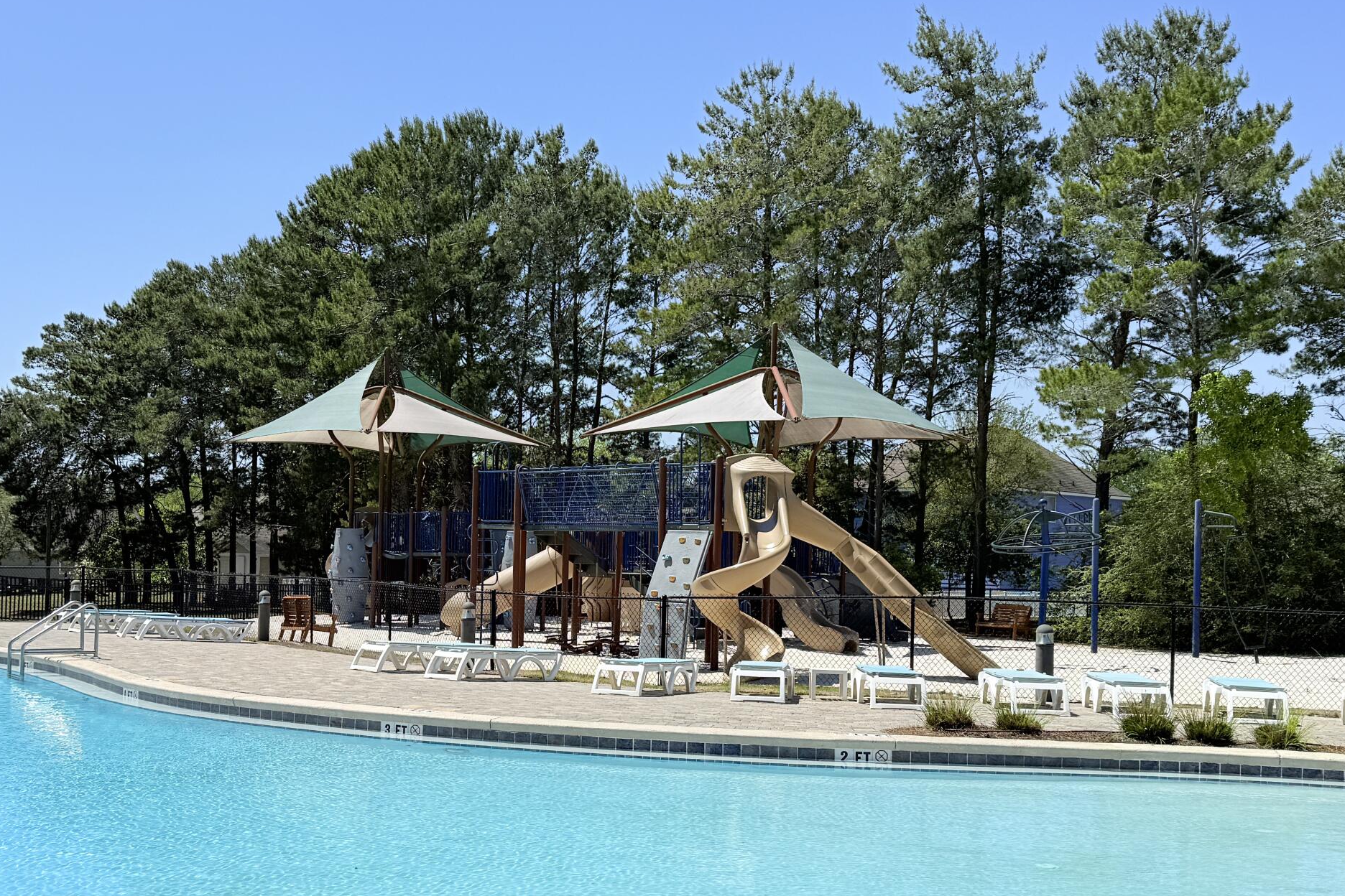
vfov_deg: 33.3
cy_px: 534
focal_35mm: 40
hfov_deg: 48.2
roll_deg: -1.4
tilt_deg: -0.2
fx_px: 1494
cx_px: 556
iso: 80
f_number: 1.78
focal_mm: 6.76
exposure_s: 1/10309
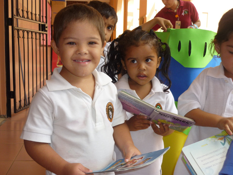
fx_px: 283
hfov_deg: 44.8
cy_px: 88
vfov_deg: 34.3
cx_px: 116
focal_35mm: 42
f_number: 3
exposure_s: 1/200
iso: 100
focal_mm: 6.9
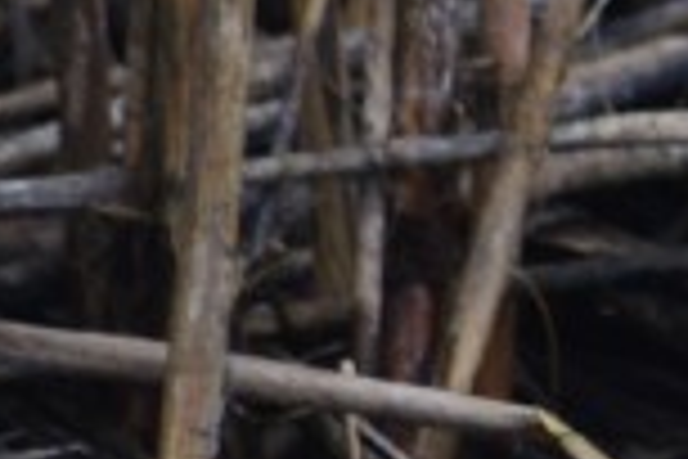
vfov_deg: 0.4
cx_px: 1974
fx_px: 58839
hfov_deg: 0.7
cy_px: 223
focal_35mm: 3079
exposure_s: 1/200
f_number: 5.6
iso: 250
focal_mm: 300
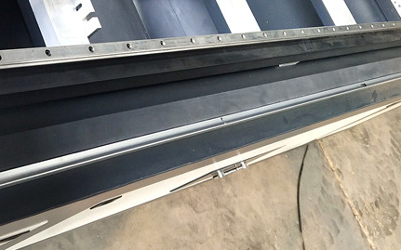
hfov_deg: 33.8
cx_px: 99
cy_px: 72
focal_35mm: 59
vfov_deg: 21.8
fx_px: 645
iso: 135
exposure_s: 1/100
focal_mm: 3.95
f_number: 1.8
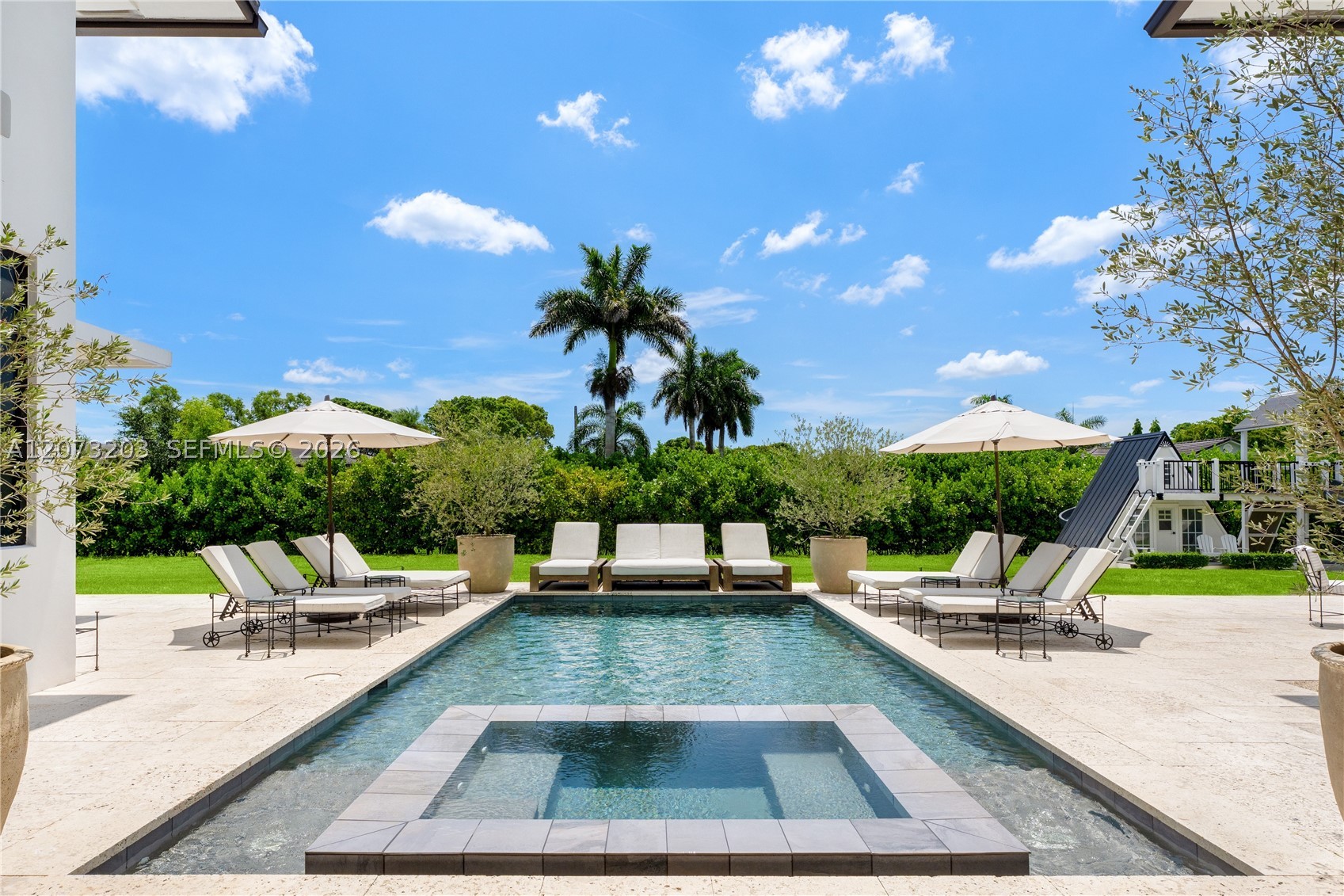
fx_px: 761
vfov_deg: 60.9
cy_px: 448
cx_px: 672
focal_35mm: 20
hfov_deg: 82.9
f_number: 11
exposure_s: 1/1600
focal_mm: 20.4
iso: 320
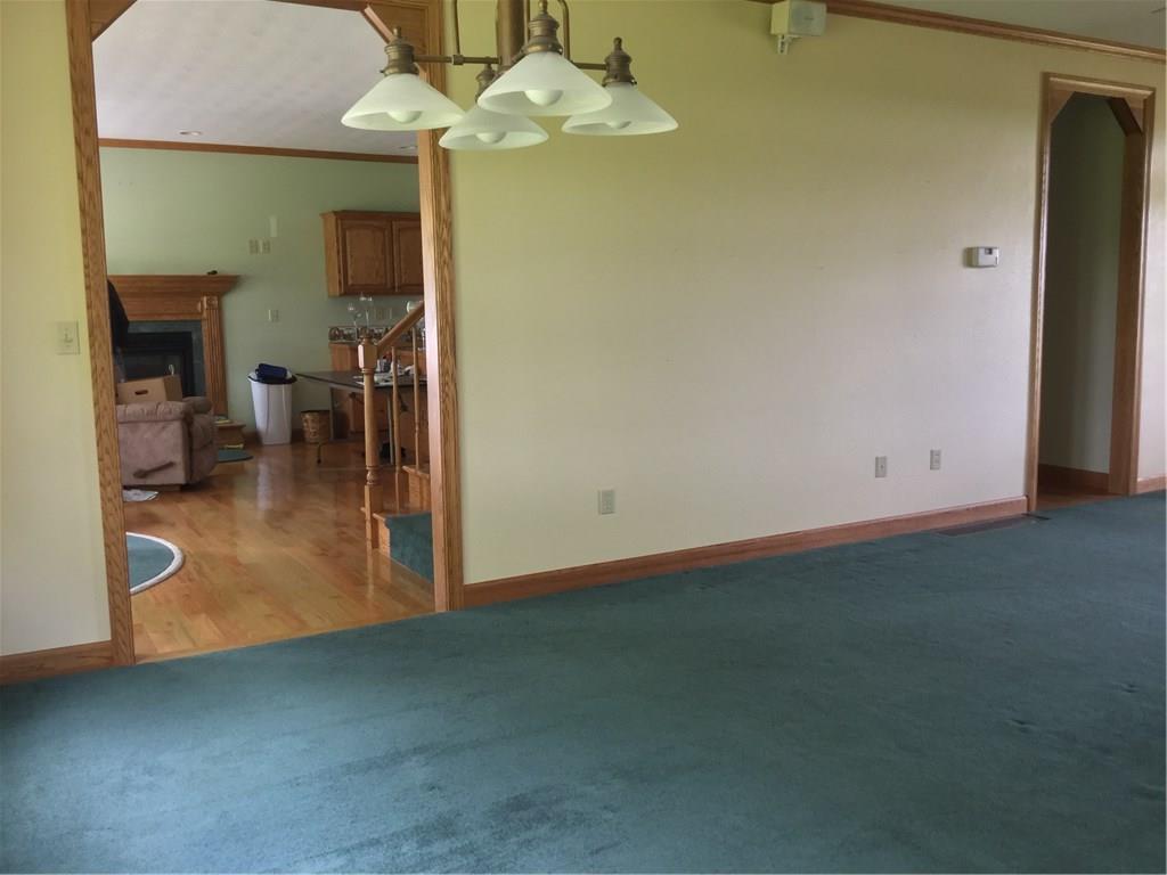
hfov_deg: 58.4
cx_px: 584
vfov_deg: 45.4
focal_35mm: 31
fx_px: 1045
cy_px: 438
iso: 80
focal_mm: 3.3
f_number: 2.4
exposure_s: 1/30
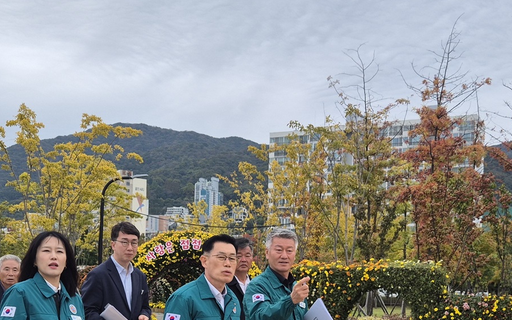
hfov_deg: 37.5
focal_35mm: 54
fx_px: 753
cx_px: 265
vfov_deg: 23.4
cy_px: 282
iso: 25
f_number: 1.8
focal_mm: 5.4
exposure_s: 1/431
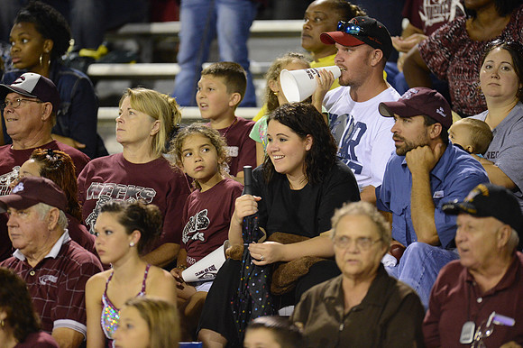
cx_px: 262
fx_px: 5808
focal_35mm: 400
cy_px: 174
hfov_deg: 5.2
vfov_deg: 3.4
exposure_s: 1/200
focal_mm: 400
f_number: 2.8
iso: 6400
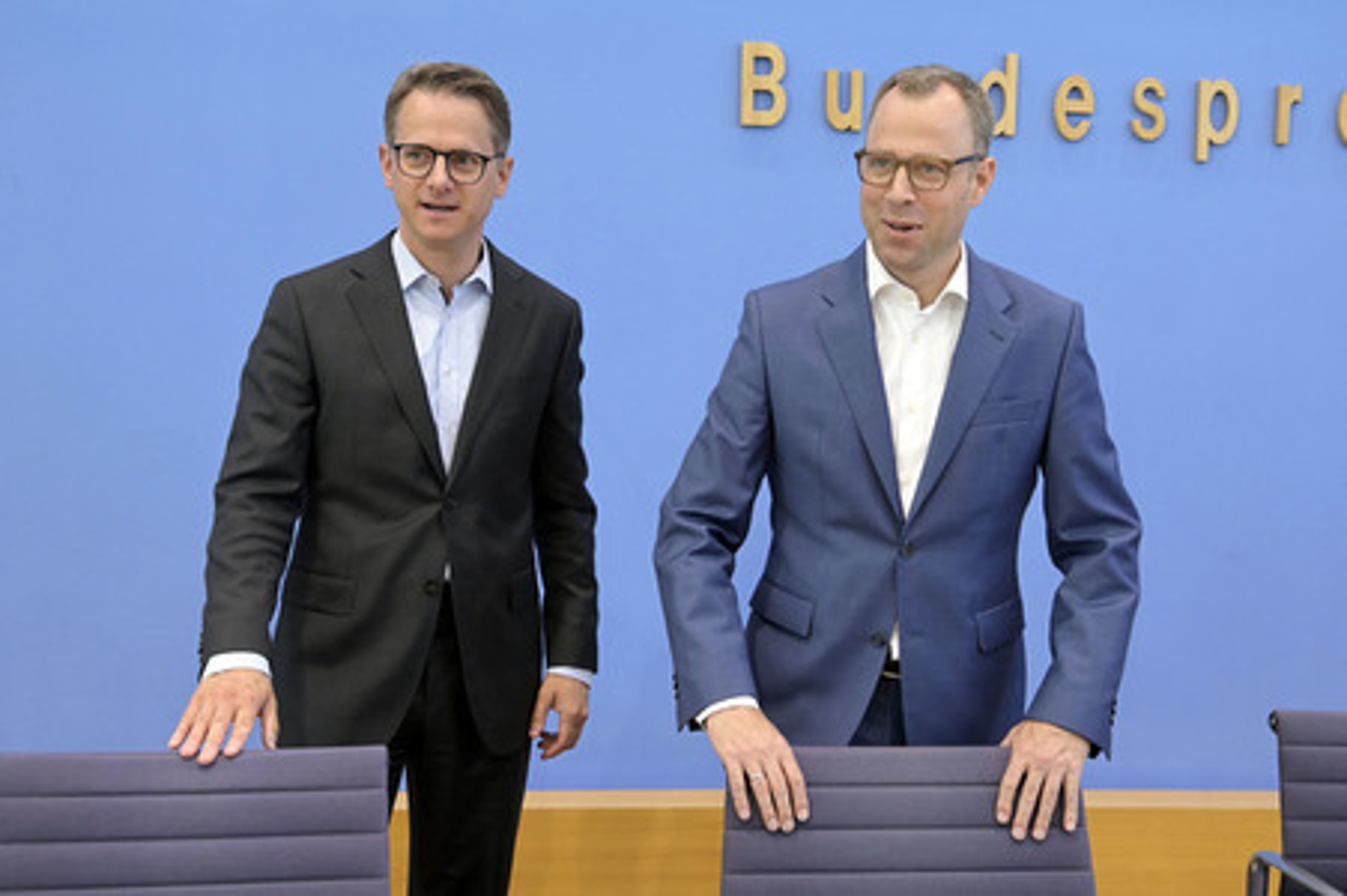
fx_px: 1570
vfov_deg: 31.8
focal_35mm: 42
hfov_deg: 46.4
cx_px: 674
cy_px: 448
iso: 4000
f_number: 5.6
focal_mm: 42
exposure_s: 1/400
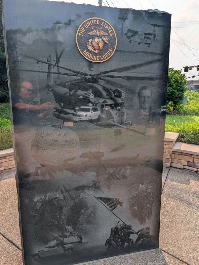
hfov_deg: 57.0
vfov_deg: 71.5
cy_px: 132
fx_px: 183
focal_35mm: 24
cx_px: 100
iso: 12
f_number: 1.68
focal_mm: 6.9
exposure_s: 1/625
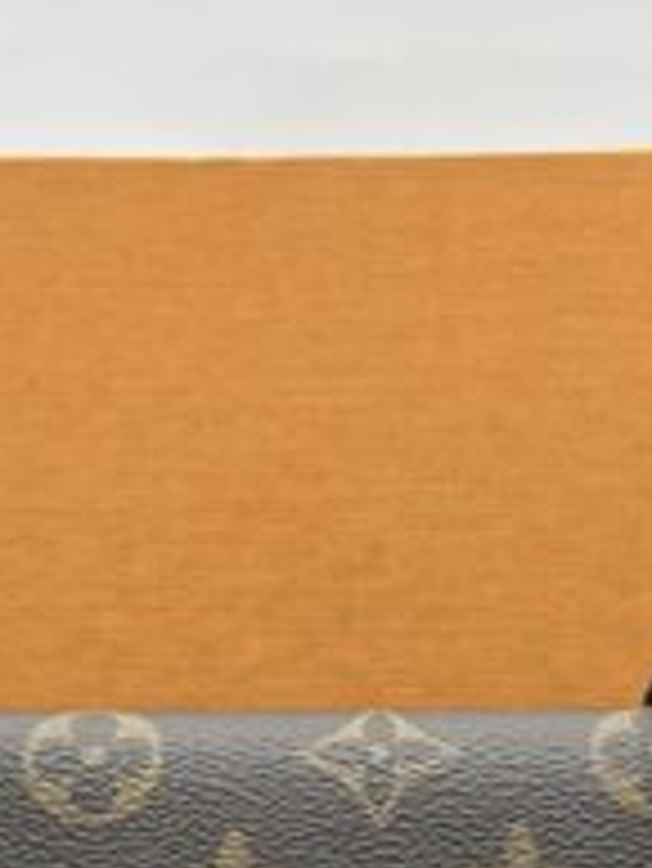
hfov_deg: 10.8
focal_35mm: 138
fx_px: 3462
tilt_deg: -7.1
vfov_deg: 14.0
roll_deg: +0.3
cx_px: 333
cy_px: 899
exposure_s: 1/100
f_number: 1.5
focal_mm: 5.7
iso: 40
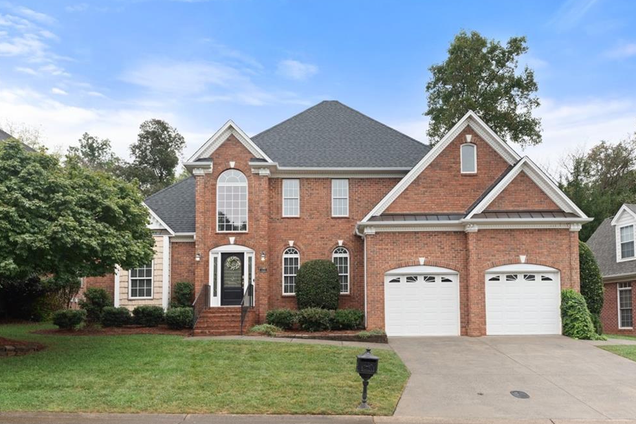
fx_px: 442
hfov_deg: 71.5
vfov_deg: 51.3
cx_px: 328
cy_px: 213
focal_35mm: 25
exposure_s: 1/160
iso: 320
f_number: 7.1
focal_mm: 24
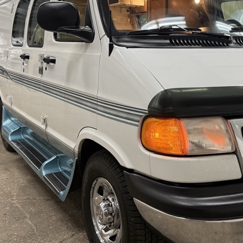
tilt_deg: -9.6
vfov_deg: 37.5
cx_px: 179
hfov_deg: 36.8
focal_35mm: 45
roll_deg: -0.7
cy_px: 106
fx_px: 357
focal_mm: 6.76
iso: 250
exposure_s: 1/60
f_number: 1.78
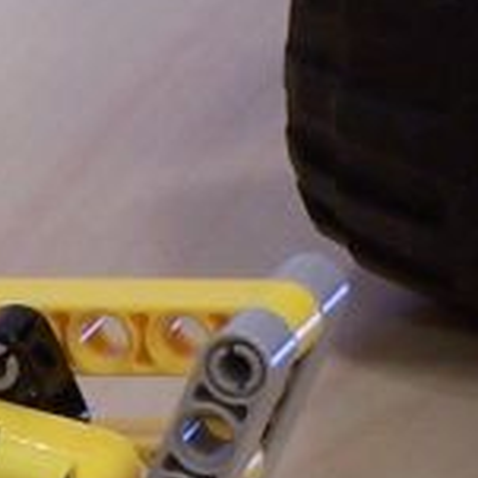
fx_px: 10983
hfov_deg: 2.5
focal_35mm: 703
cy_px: 519
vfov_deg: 2.5
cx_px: -1133
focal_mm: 19.4
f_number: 3.2
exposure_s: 1/10
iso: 80
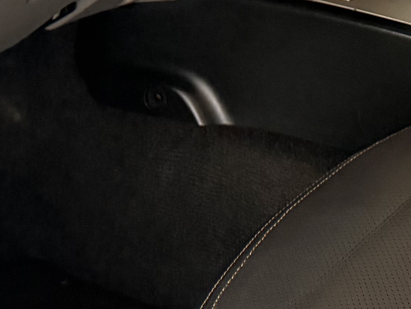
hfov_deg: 15.9
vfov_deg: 12.1
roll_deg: -4.1
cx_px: 471
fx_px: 1425
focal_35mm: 120
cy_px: -38
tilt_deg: -20.1
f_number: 1.78
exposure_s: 1/60
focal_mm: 6.76
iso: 500
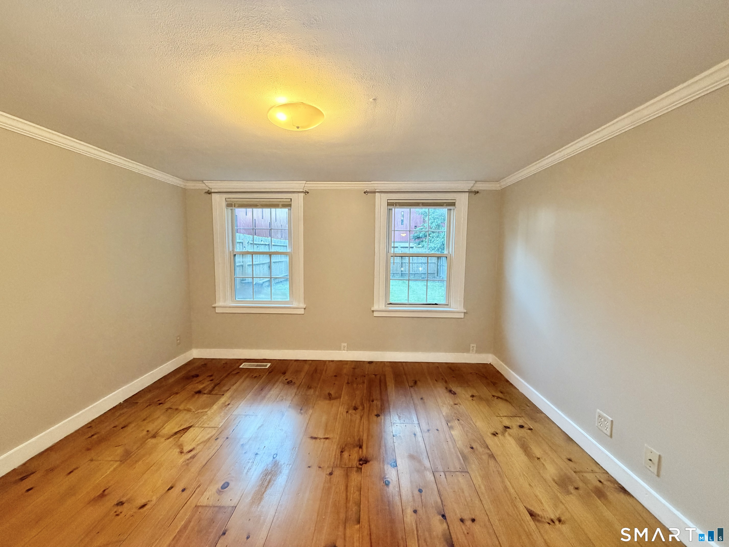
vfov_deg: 85.7
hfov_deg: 102.1
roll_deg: -0.3
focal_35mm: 14
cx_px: 364
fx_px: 295
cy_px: 274
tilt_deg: -5.1
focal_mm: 2.22
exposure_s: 1/60
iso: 320
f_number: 2.2
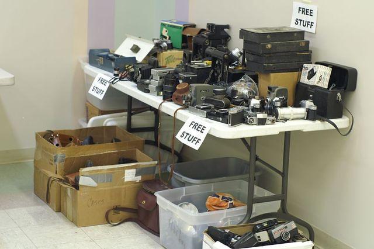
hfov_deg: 27.0
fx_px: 779
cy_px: 124
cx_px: 187
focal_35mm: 75
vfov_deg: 18.2
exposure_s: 1/40
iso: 400
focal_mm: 50
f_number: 3.5
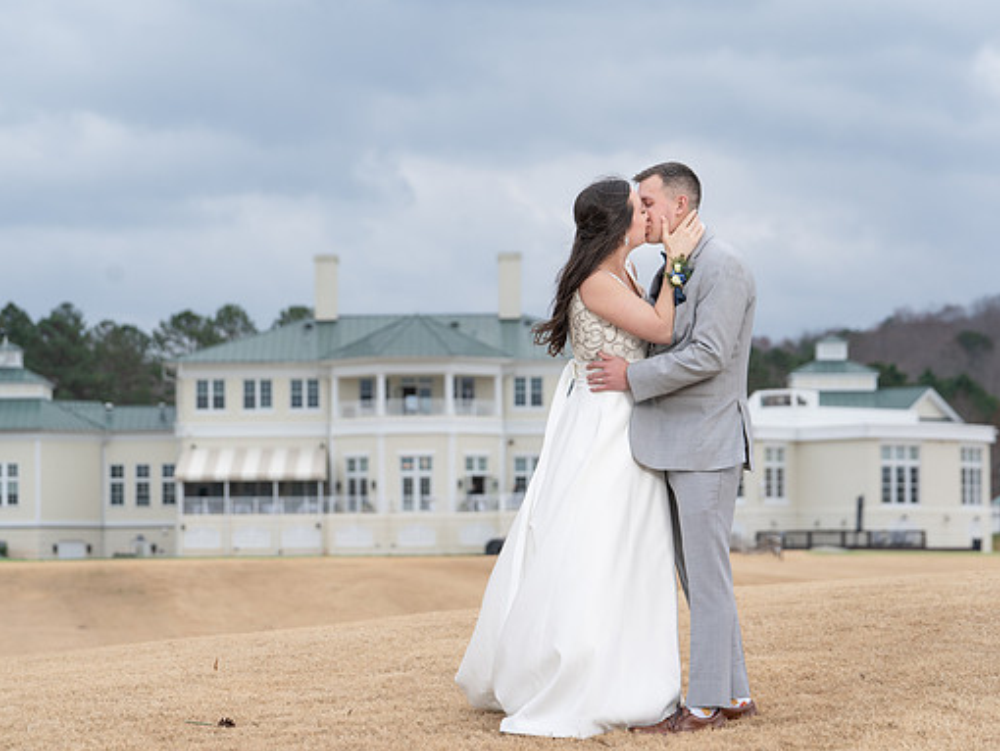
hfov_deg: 14.1
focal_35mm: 140
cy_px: 391
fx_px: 4046
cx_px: 419
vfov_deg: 10.6
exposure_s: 1/250
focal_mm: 122
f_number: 5.6
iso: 320
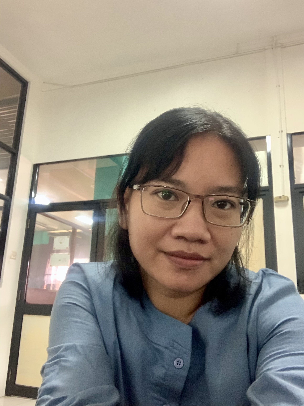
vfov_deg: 56.8
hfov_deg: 44.2
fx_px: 375
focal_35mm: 32
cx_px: 152
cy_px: 203
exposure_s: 1/17
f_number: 2.2
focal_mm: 2.87
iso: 500
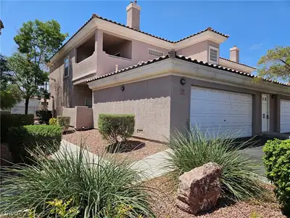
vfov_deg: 58.9
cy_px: 109
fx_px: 193
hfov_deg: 73.9
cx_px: 145
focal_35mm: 23
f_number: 1.8
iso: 25
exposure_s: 1/1789
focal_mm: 5.4
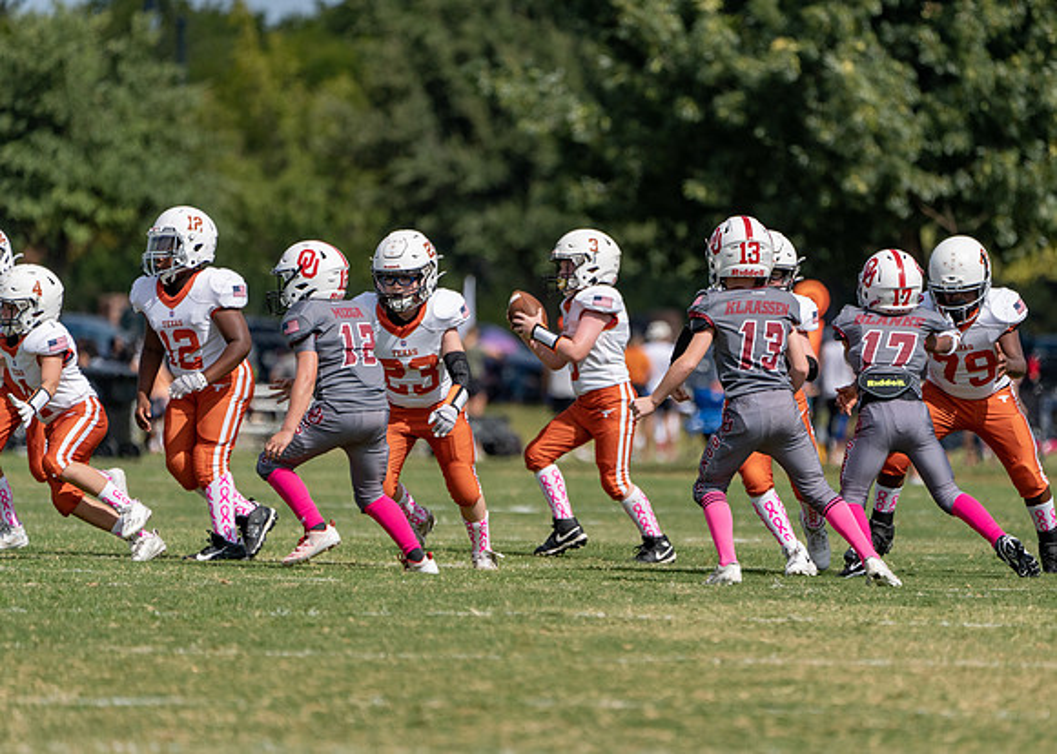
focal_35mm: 470
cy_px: 410
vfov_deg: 3.1
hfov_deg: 4.3
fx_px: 14106
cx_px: 623
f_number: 5.6
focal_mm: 400
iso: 320
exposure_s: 1/2500
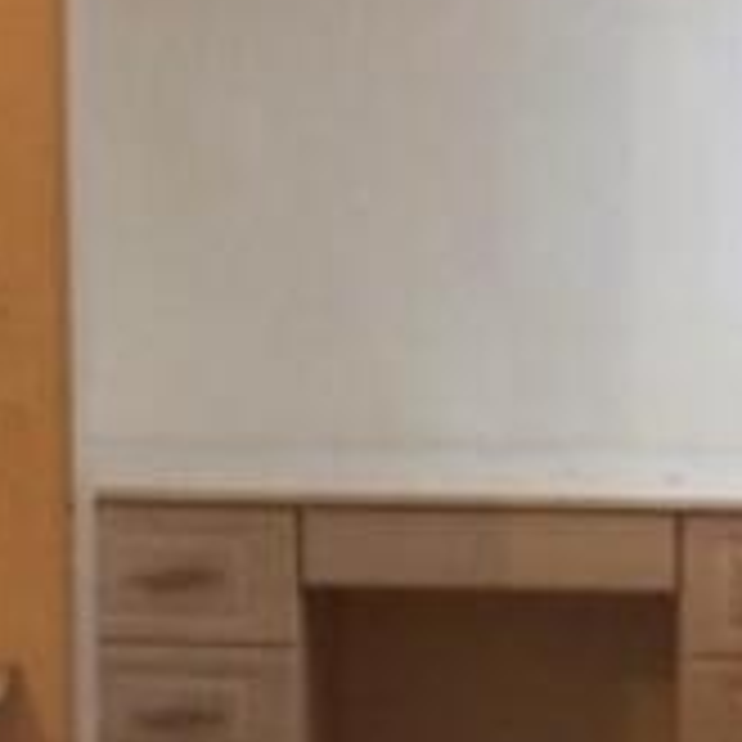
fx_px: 2425
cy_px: 263
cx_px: 355
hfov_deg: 17.4
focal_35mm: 100
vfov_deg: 17.4
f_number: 2.4
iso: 125
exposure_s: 1/25
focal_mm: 3.3
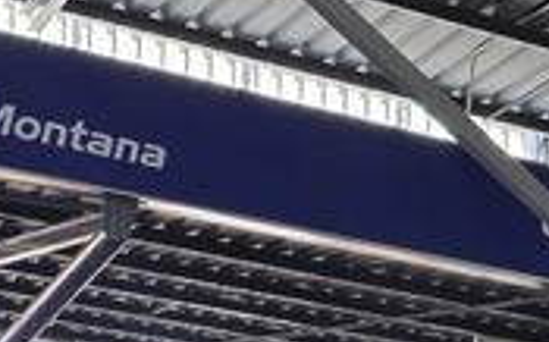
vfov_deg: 8.2
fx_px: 2138
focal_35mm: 143
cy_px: 885
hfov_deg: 11.9
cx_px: 1314
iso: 12
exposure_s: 1/97.1
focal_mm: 6.25
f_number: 1.7
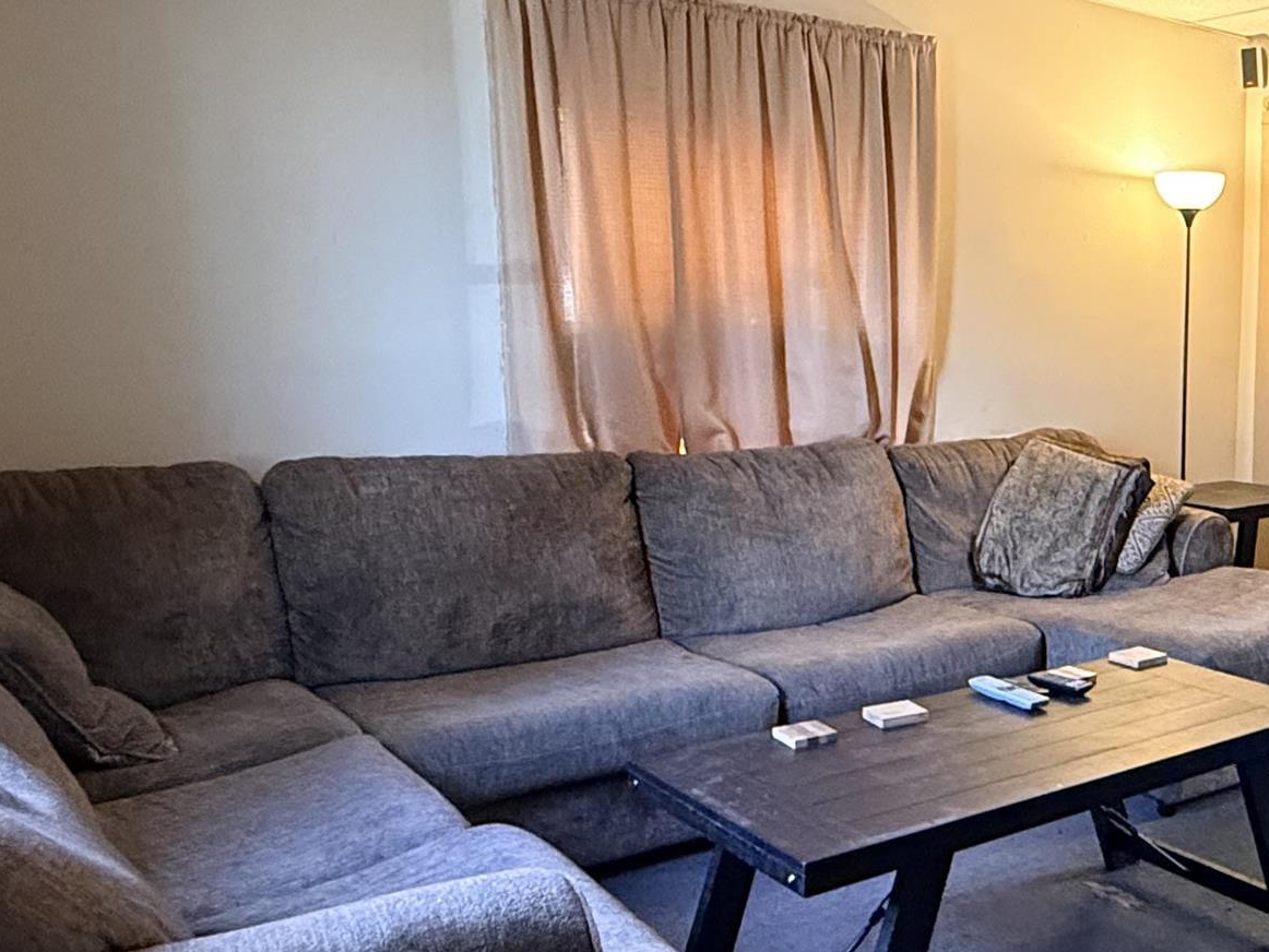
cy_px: 524
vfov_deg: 38.6
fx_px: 1357
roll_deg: -1.2
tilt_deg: -7.6
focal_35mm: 37
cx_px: 1186
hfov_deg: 44.7
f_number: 2.2
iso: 640
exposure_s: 1/60
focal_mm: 2.22
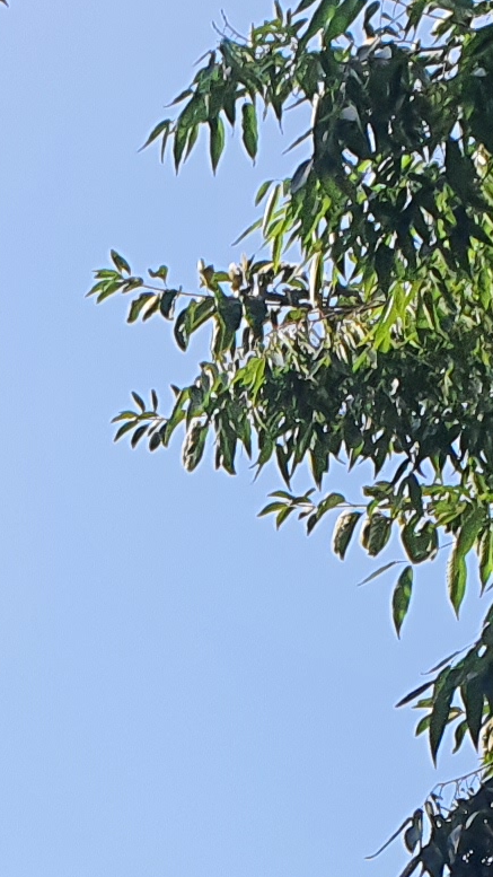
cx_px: -468
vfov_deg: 13.4
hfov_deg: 7.9
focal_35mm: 147
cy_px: 1480
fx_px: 3417
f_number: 2.4
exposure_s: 1/1512
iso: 50
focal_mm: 4.3
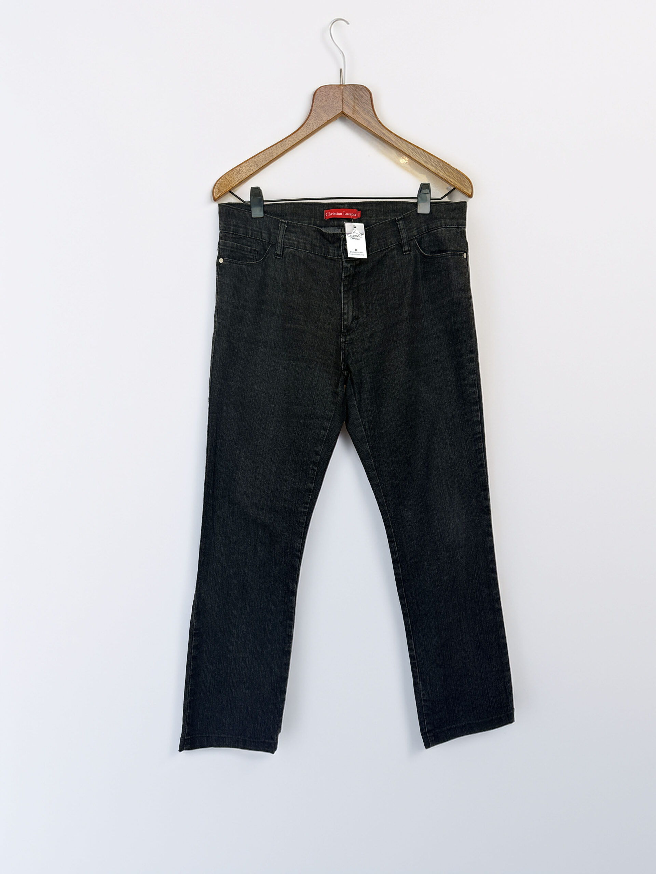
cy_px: 437
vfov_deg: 71.6
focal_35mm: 24
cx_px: 328
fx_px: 606
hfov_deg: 56.8
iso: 64
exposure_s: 1/193
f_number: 1.78
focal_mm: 6.86
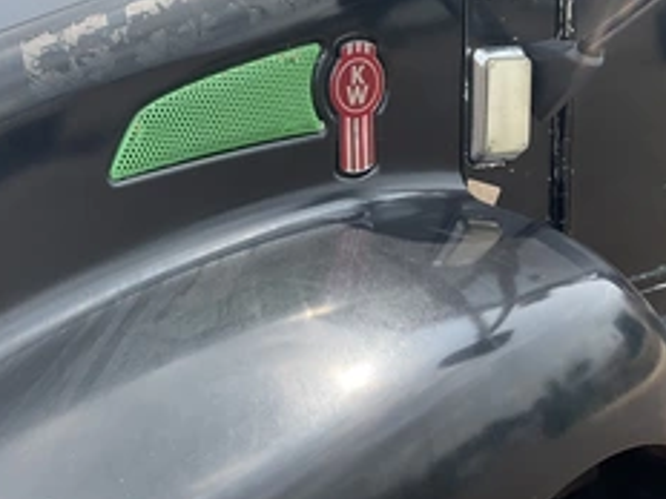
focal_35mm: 50
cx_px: 215
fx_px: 962
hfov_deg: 37.7
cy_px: 146
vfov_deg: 28.8
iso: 25
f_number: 1.8
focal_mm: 3
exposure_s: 1/978
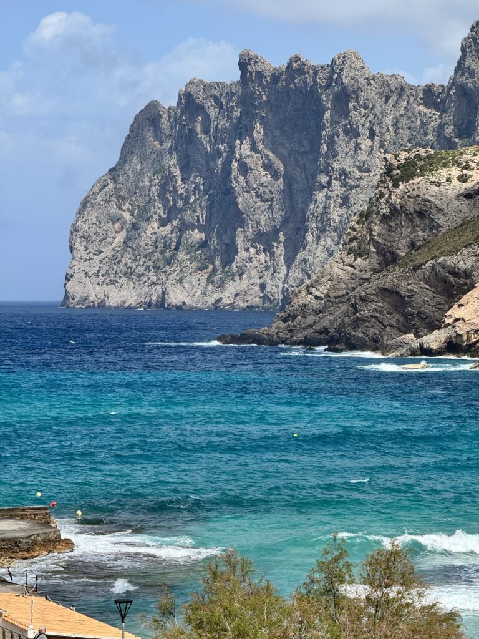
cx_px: 240
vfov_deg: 16.4
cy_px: 320
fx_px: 2214
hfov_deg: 12.3
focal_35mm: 120
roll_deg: -0.1
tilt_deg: -0.5
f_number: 2.8
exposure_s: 1/1730
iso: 50
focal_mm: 15.66
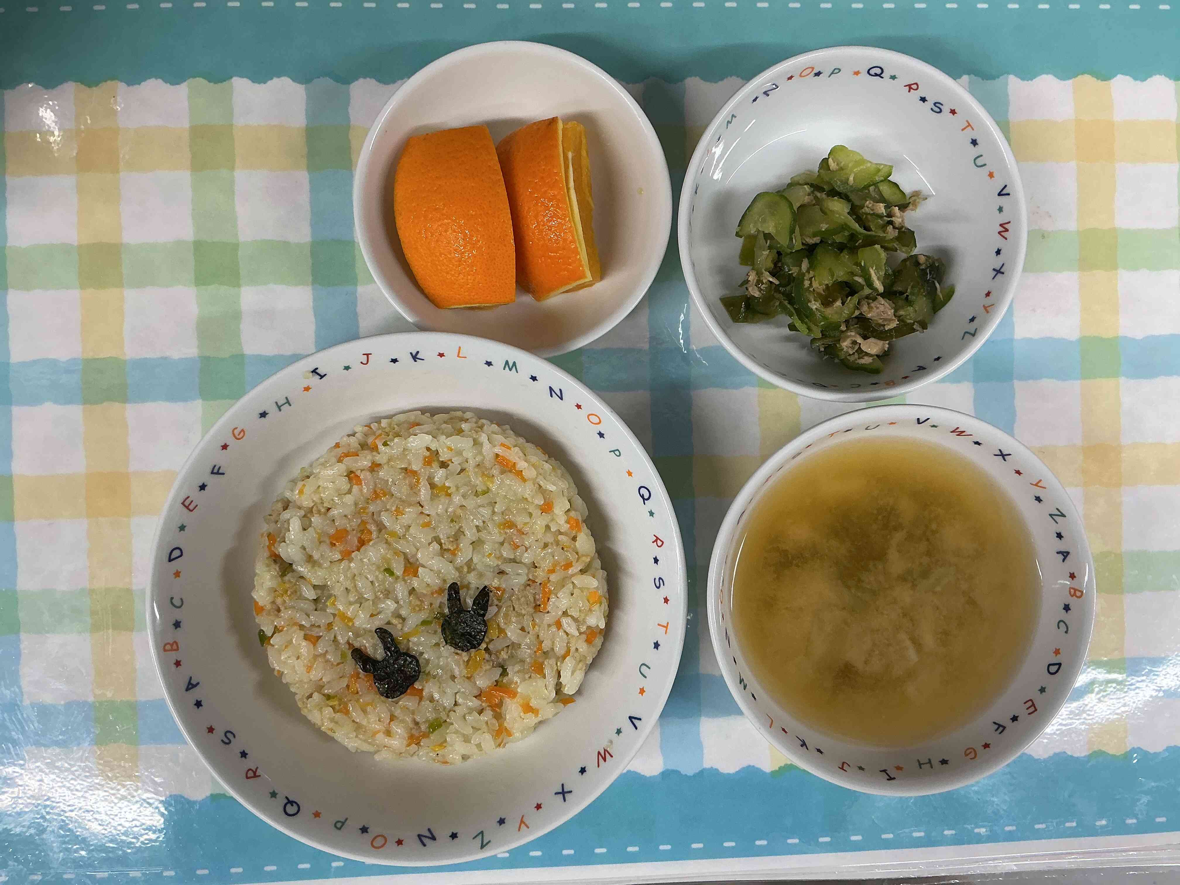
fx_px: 989
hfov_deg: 61.7
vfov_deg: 48.2
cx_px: 590
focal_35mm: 29
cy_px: 442
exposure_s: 1/50
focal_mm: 3
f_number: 1.8
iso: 64
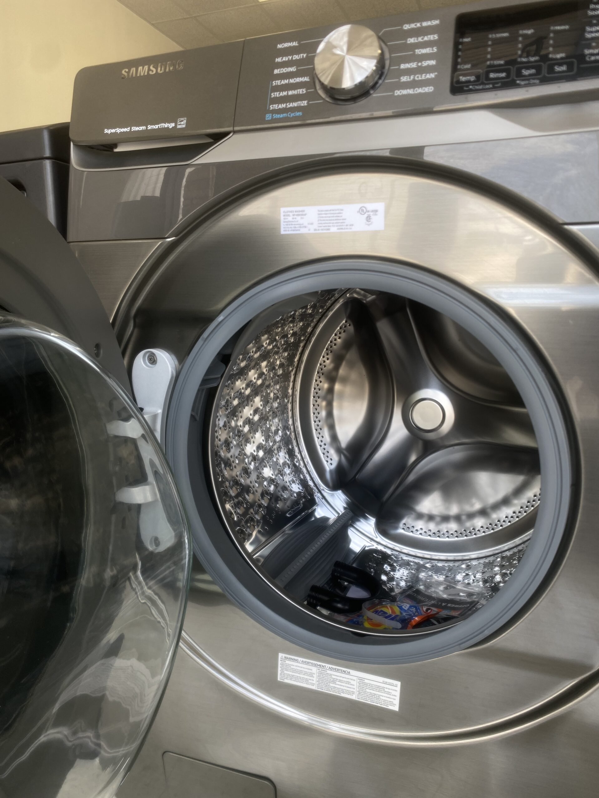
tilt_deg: -7.8
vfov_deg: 67.3
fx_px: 600
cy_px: 399
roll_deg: +0.4
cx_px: 300
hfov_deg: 53.1
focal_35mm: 26
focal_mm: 4.25
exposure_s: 1/145
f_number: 1.8
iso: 32
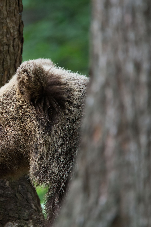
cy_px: 114
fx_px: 8512
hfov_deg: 1.0
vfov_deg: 1.5
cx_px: 1
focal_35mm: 1353
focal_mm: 600
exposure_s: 1/160
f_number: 6.3
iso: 2000
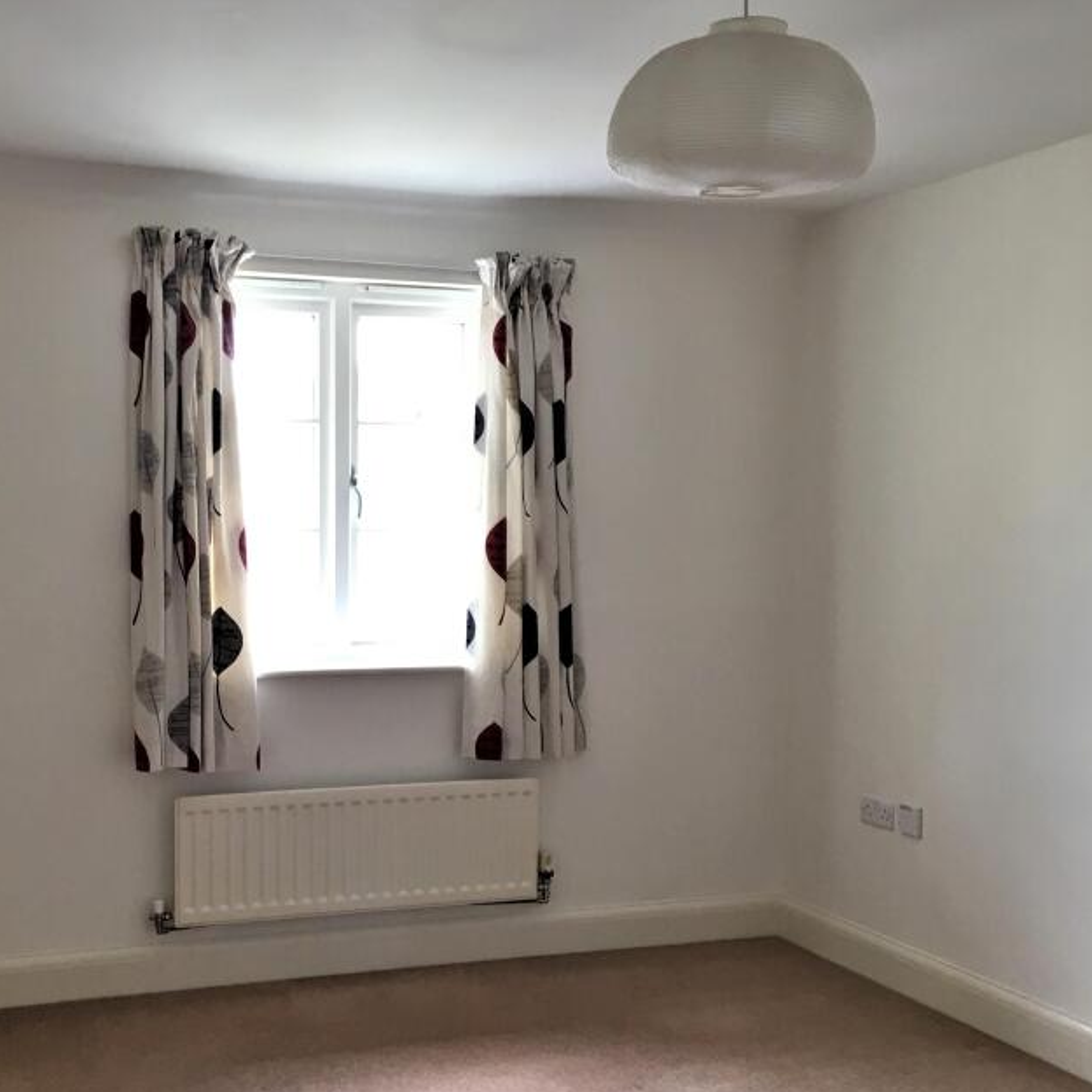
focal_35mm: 42
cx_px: 327
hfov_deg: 39.3
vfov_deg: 39.9
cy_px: 625
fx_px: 1499
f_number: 2.2
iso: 80
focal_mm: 4.15
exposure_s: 1/33
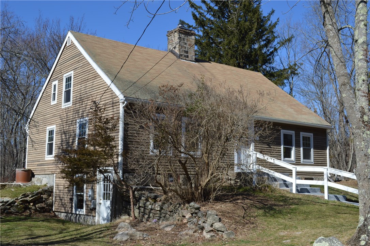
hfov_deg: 46.4
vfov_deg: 31.8
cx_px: 185
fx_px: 431
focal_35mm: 42
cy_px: 123
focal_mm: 28
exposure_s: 1/250
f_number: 8
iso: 100
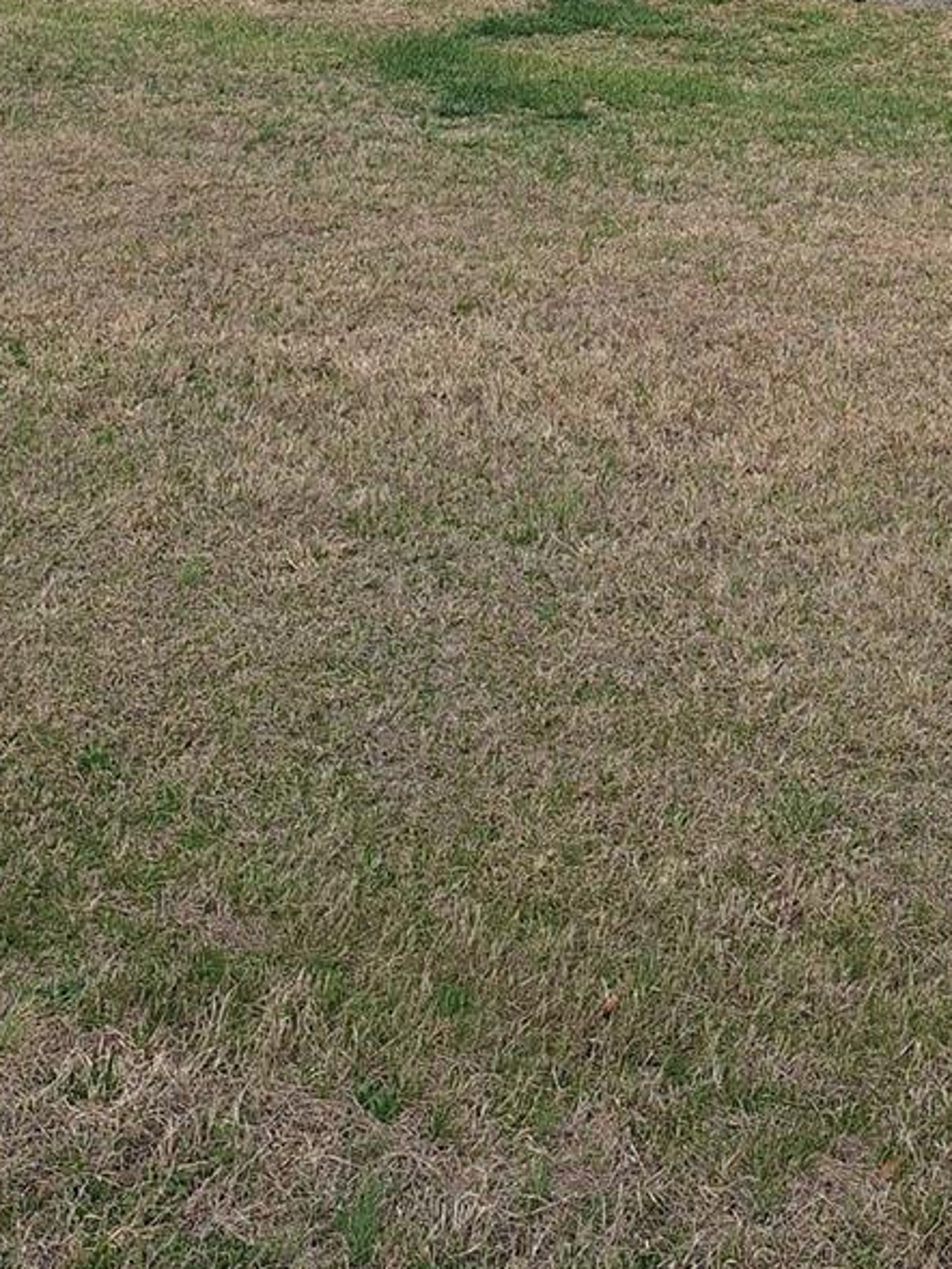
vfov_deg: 28.1
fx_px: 2199
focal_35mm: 60
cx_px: 799
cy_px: -254
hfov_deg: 23.9
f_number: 1.8
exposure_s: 1/2907
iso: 40
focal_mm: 5.54
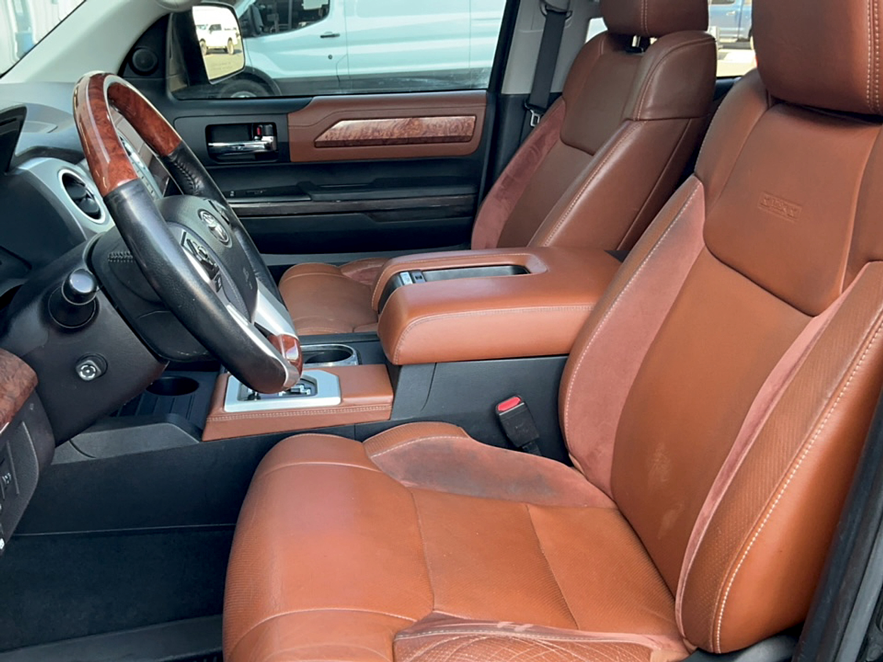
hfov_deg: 60.0
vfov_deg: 46.8
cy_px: 331
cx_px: 442
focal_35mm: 30
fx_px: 765
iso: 50
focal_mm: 3
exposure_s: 1/60
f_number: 1.8
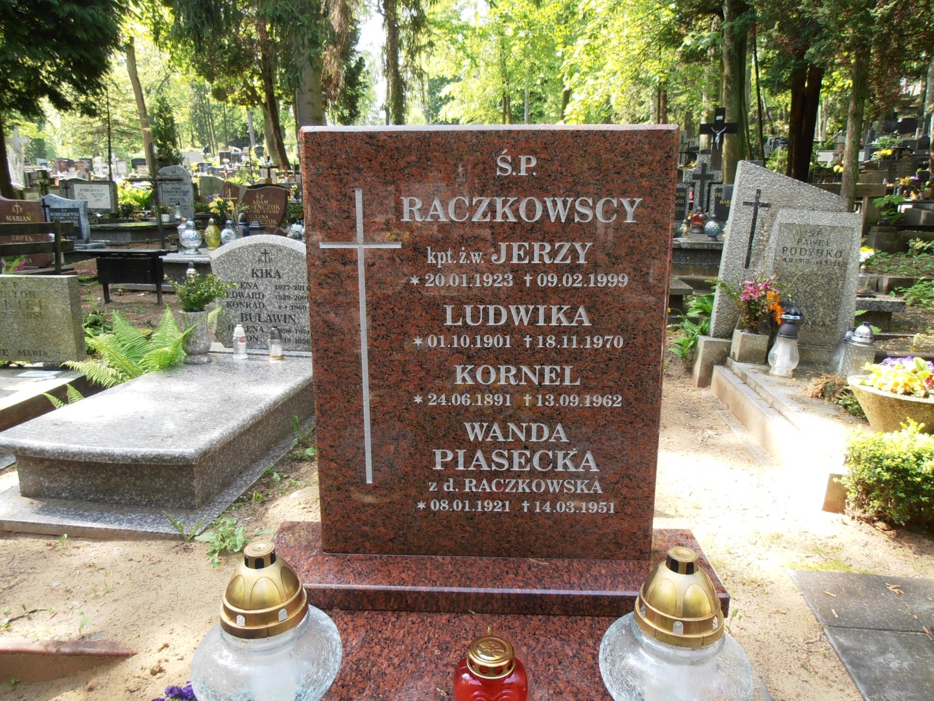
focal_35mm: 24
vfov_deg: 56.8
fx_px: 648
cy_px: 350
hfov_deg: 71.6
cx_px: 467
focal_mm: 4.2
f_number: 3
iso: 80
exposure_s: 1/80
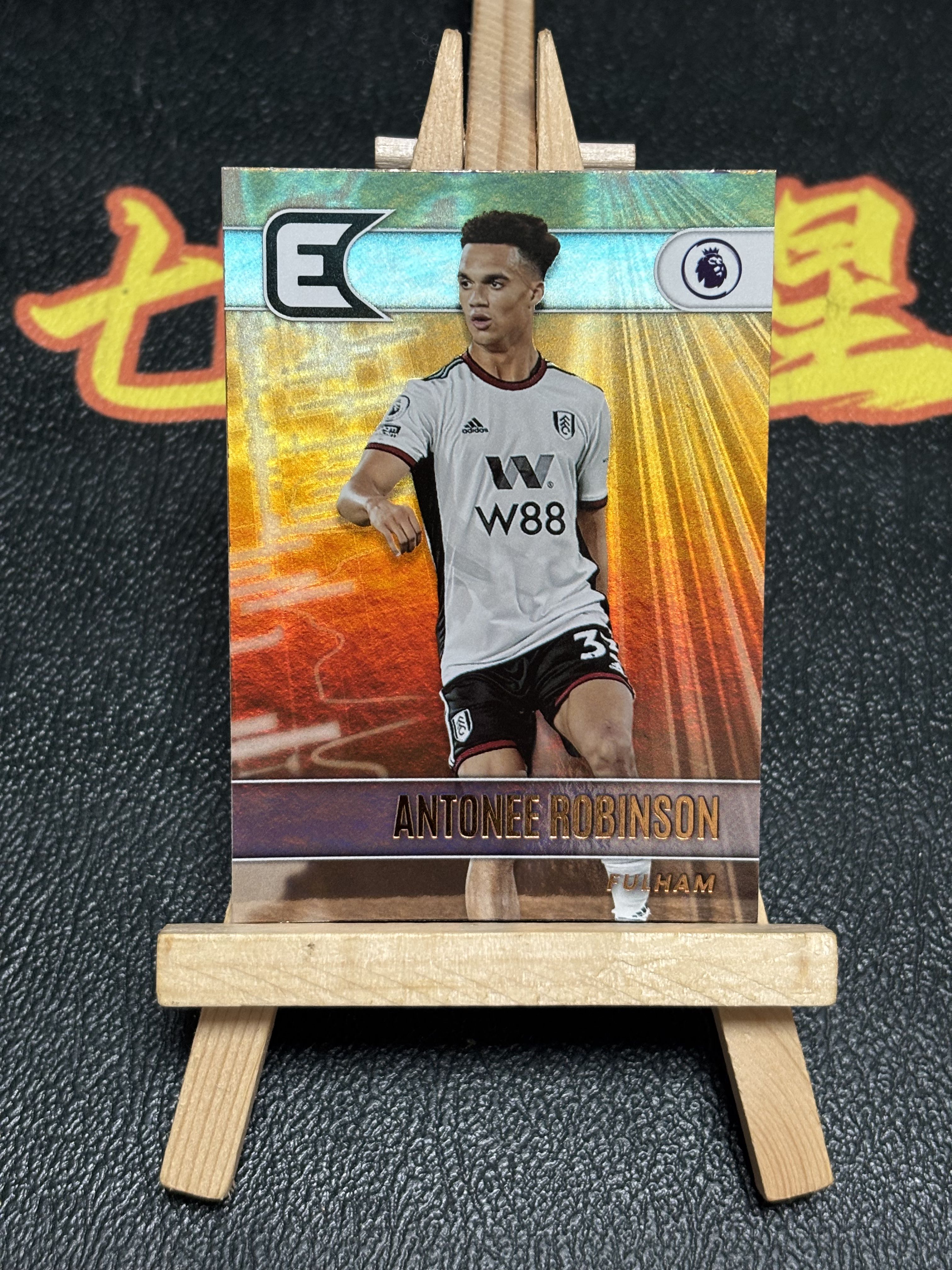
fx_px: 1907
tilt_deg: -62.4
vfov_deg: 36.8
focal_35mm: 52
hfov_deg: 28.0
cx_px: 476
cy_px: 635
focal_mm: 5.96
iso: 160
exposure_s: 1/40
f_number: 1.6
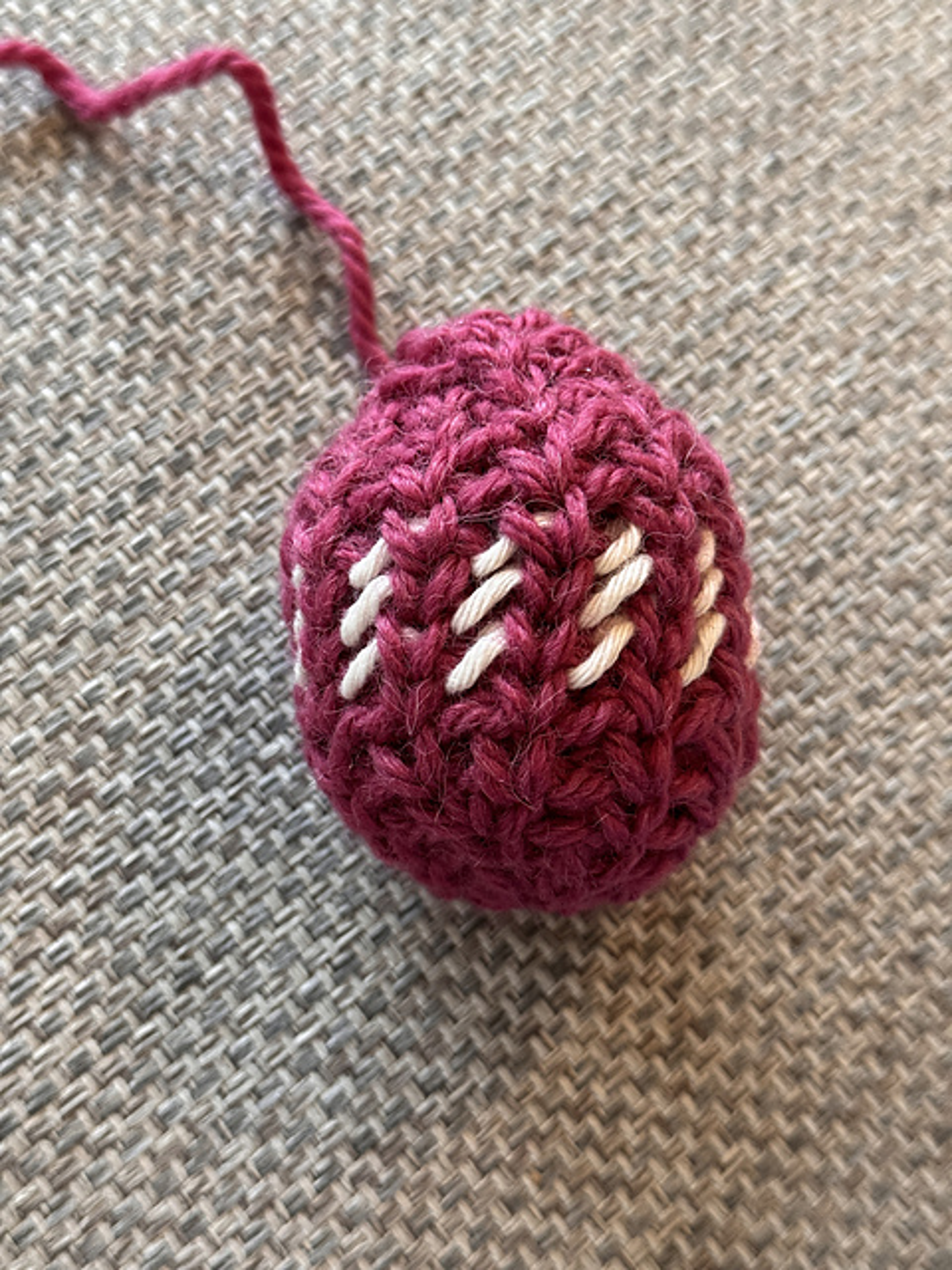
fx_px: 1760
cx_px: 476
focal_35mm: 48
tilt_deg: -66.0
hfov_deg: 30.3
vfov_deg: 39.7
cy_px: 635
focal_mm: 6.86
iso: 320
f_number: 1.78
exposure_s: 1/33
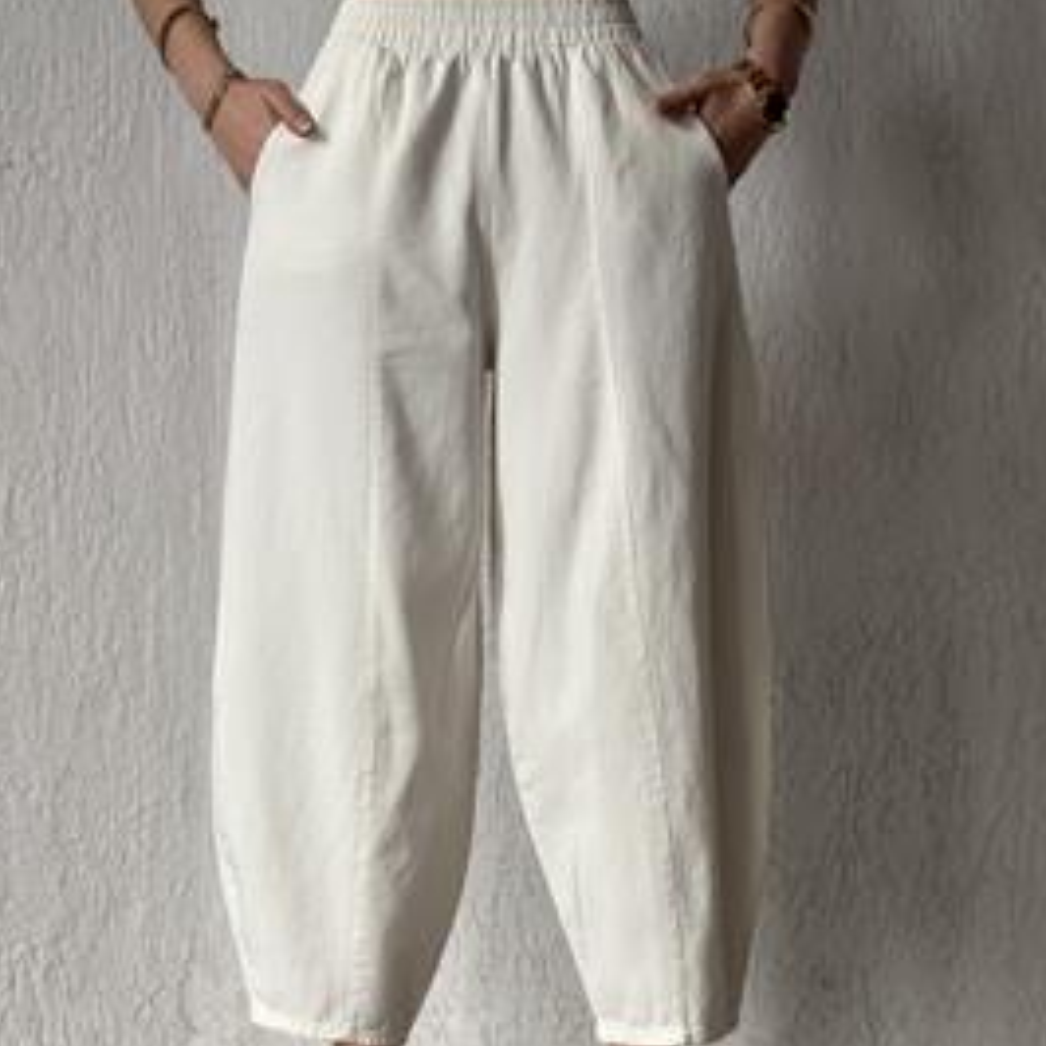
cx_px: 480
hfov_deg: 25.3
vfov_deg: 25.3
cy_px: 570
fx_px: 2325
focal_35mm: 68
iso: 80
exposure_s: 1/234
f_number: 1.78
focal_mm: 6.86
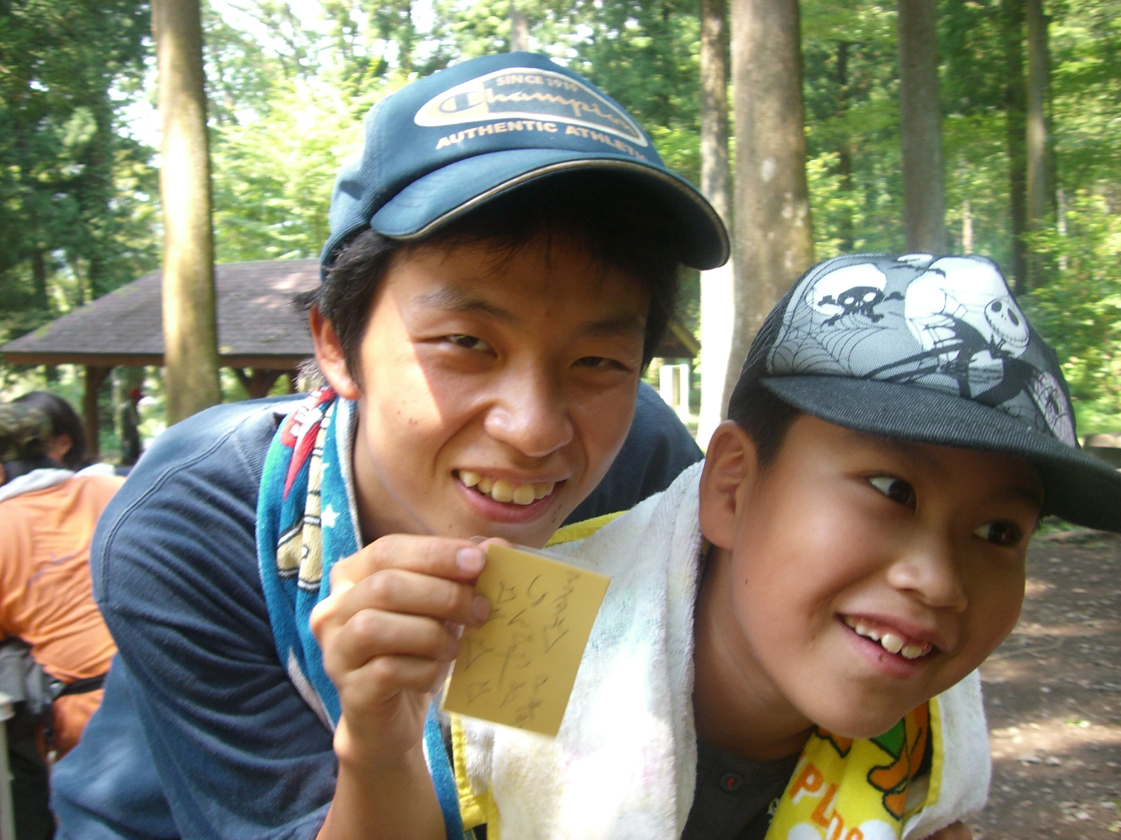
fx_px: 1231
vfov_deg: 37.7
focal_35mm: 38
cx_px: 560
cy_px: 420
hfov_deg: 49.0
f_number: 2.7
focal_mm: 6.2
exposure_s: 1/100
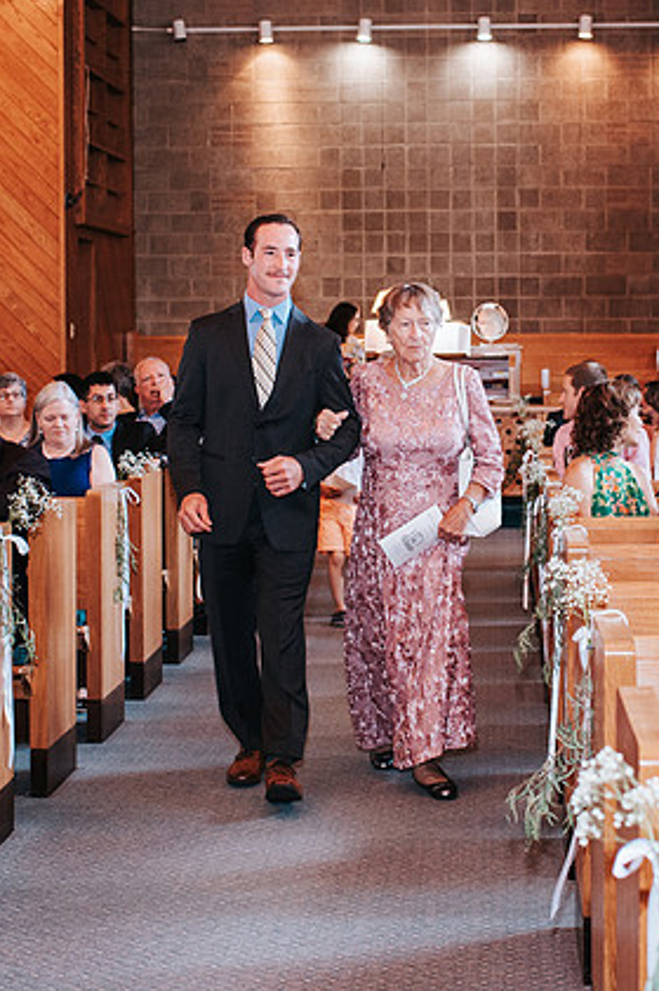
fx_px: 2008
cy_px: 438
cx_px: 410
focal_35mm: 73
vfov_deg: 27.7
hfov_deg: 18.6
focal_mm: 35
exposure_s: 1/125
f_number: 3.2
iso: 1000
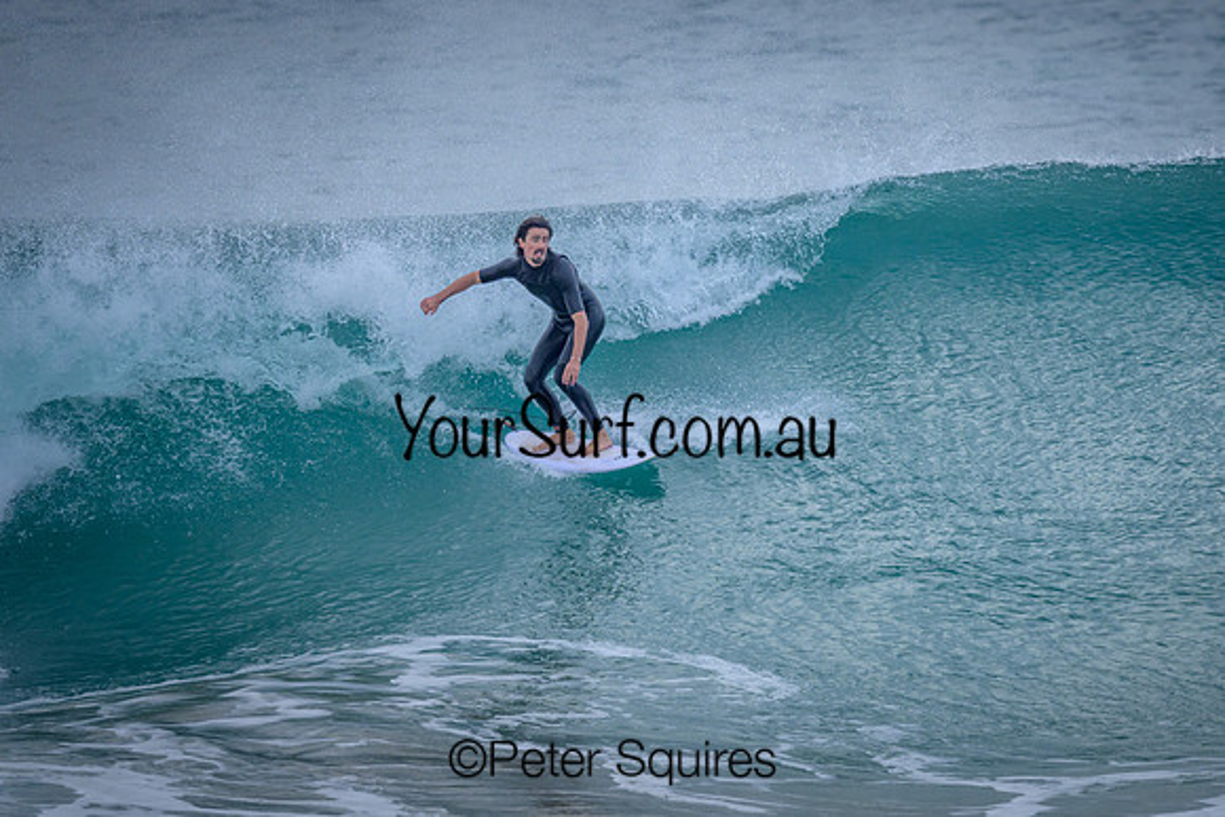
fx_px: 31192
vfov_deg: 1.5
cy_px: 349
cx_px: 702
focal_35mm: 916
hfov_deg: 2.2
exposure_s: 1/2000
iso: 1100
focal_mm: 800
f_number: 6.3
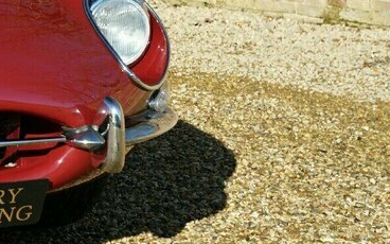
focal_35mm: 206
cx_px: -234
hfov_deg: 9.8
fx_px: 2190
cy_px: -55
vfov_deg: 6.3
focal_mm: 62
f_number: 6.3
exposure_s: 1/100
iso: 100
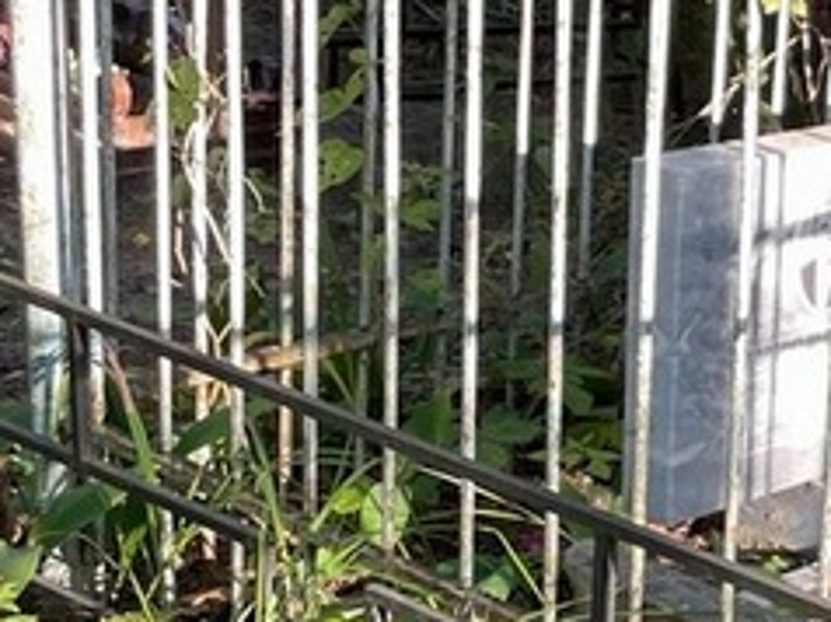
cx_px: 1365
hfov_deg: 15.7
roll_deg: -5.3
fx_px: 2686
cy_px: 496
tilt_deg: -11.7
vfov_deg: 13.1
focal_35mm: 112
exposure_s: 1/121
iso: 40
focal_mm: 4.2
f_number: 1.6
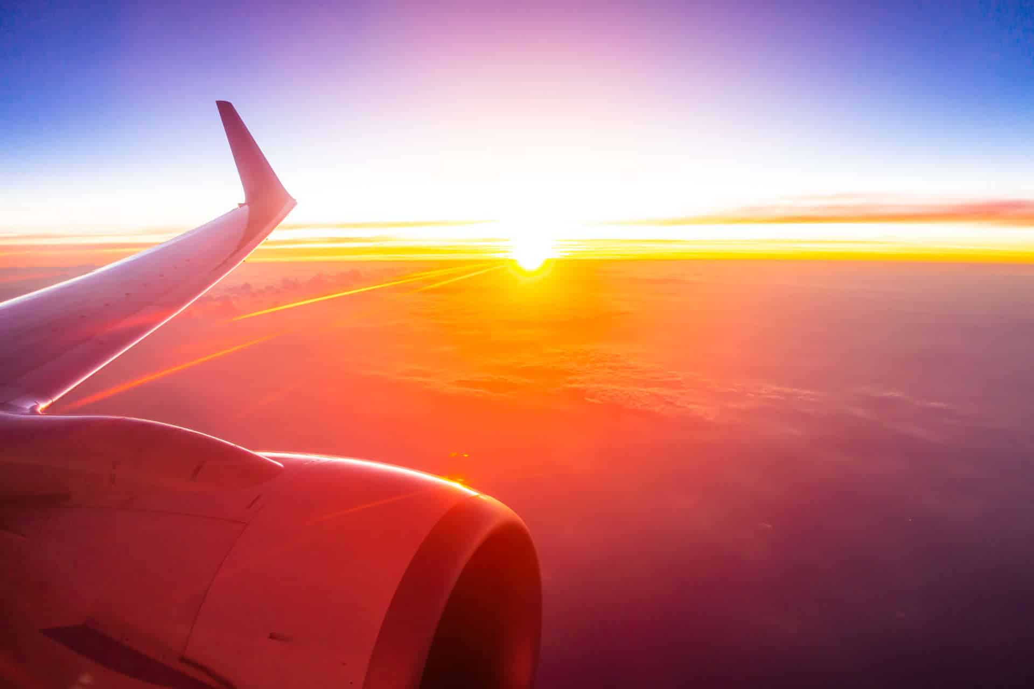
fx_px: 705
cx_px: 517
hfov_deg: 72.5
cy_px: 344
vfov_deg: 52.1
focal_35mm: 25
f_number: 1.8
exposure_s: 1/160
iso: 125
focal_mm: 8.8
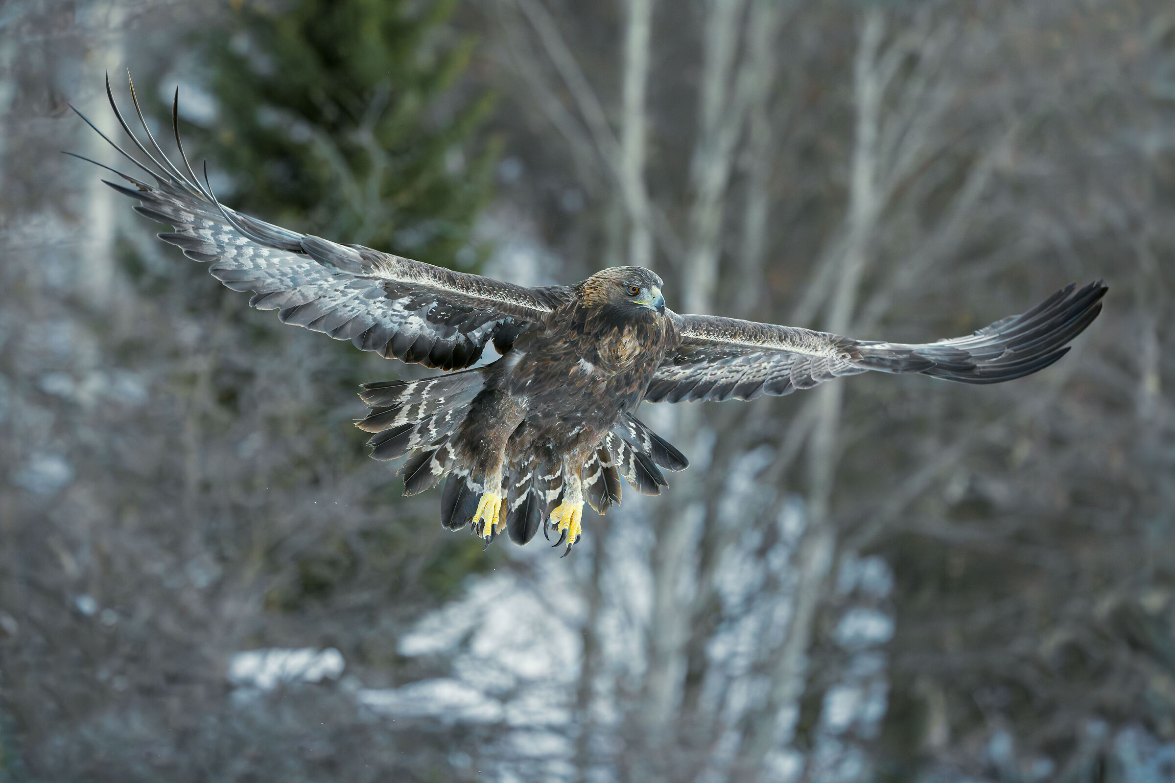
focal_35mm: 256
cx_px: 588
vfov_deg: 5.4
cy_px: 392
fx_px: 8355
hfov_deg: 8.0
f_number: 6.3
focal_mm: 256
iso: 8000
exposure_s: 1/2500
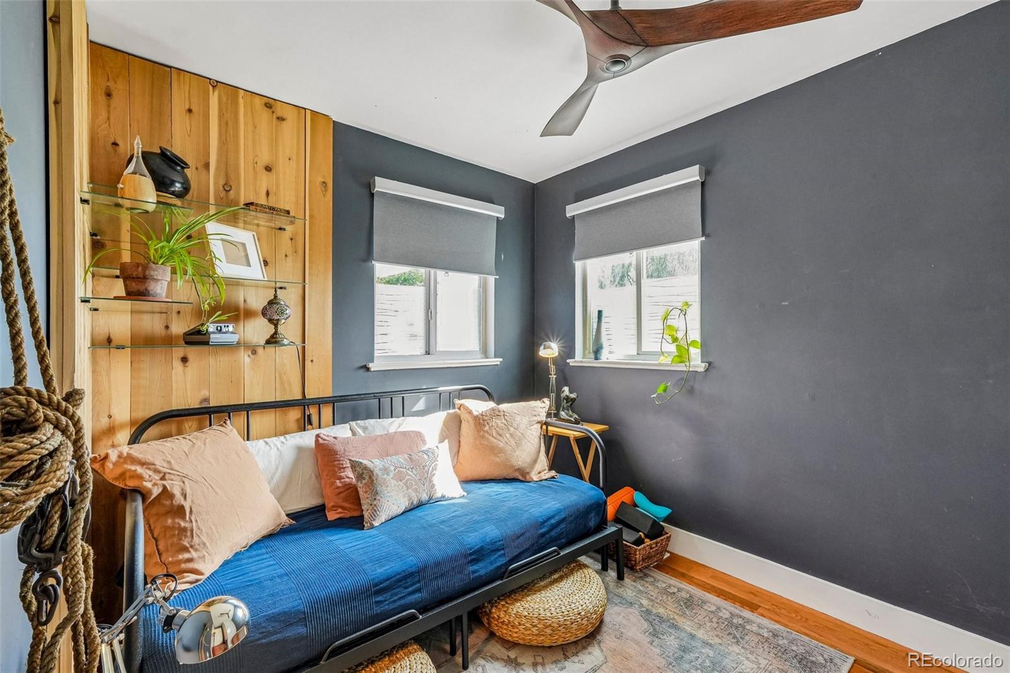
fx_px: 421
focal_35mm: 15
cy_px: 336
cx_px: 505
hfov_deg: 100.4
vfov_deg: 77.3
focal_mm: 10
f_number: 8
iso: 800
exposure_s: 1/5
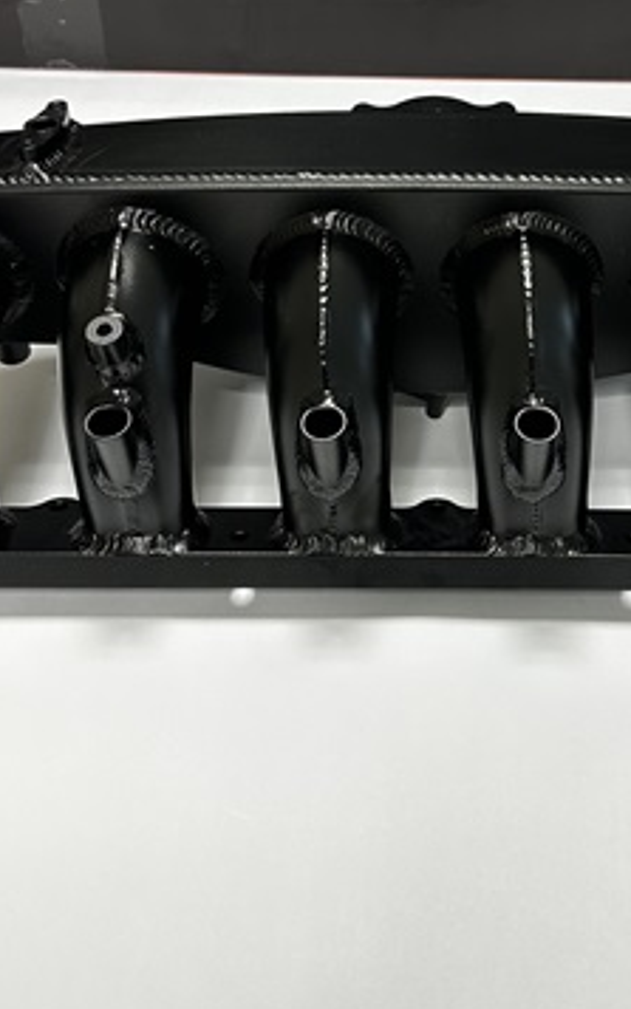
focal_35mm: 43
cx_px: 434
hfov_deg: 29.6
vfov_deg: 45.4
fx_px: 1184
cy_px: 319
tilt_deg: -40.6
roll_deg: -0.3
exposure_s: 1/100
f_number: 1.78
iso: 160
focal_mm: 6.86
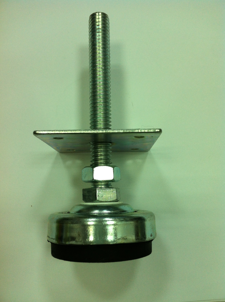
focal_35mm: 35
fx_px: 304
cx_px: 112
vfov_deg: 52.7
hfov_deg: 40.6
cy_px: 151
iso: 80
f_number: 2.8
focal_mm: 3.85
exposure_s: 1/30
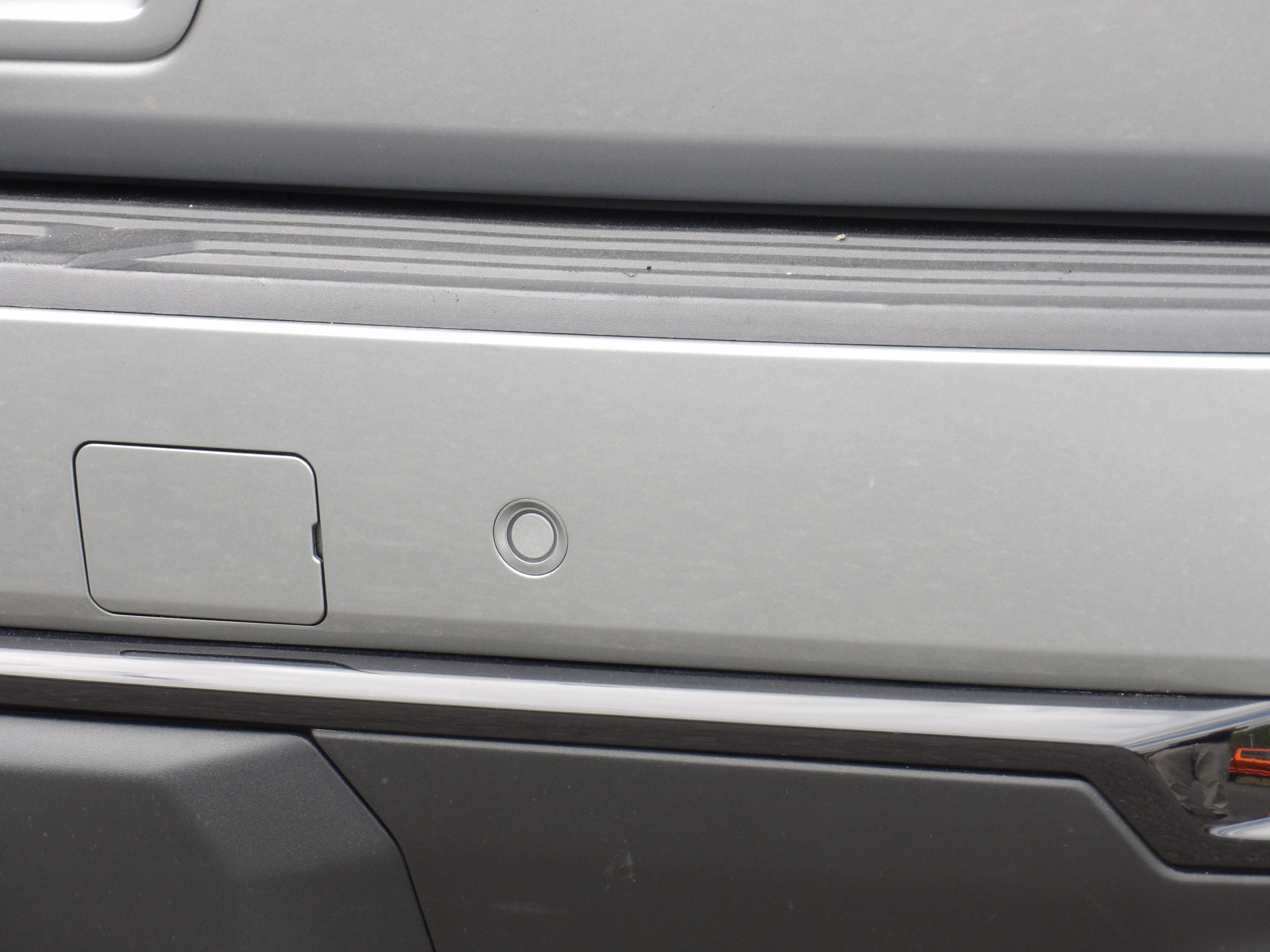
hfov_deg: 5.5
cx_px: 635
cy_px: 476
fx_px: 13318
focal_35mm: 363
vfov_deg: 4.1
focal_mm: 65.2
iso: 148
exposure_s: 1/100
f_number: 4.2
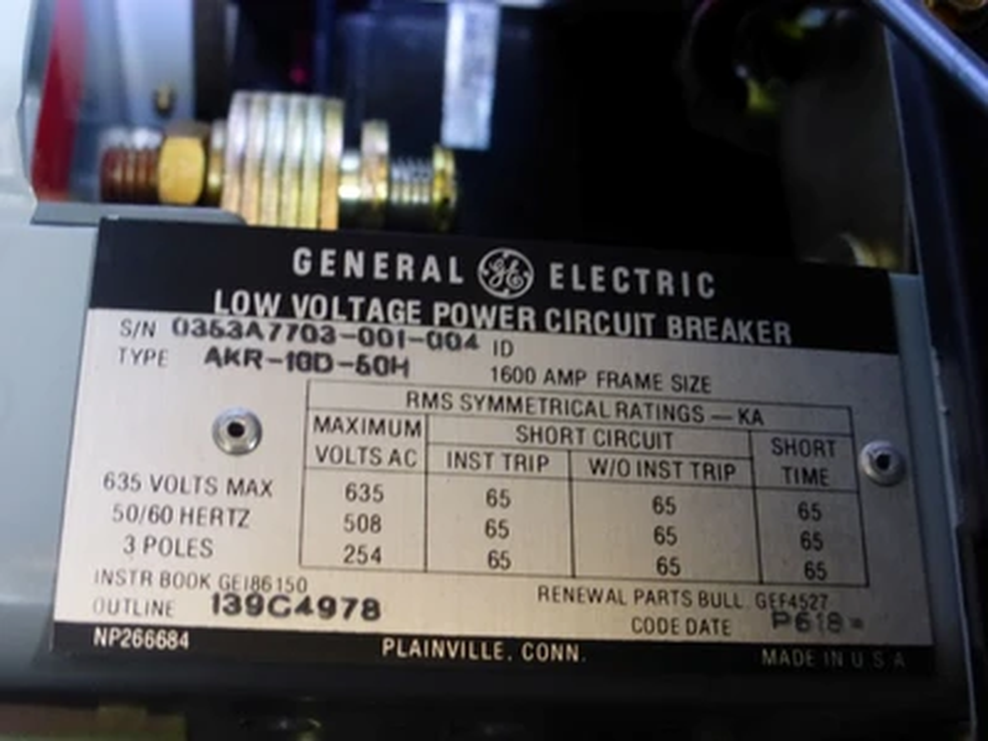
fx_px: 1456
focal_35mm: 51
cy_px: 370
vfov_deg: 28.6
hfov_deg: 37.5
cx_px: 494
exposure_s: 1/5
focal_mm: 9
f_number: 4.4
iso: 400
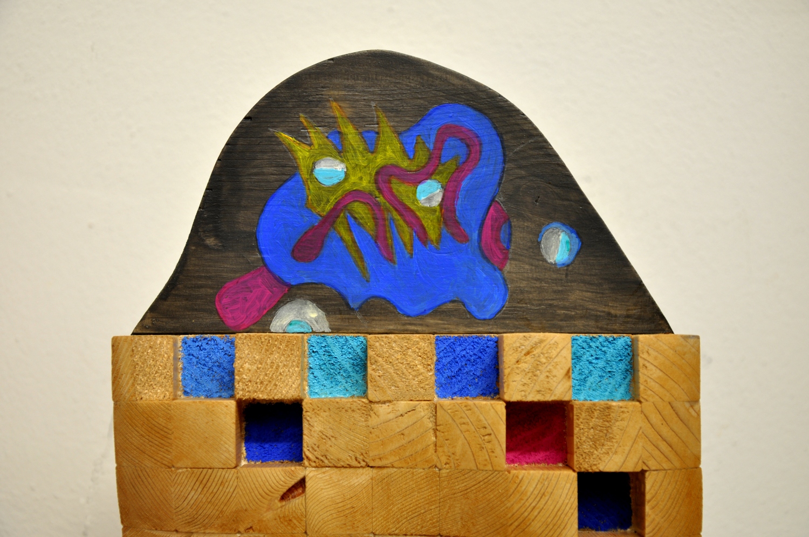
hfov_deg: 28.1
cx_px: 404
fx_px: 1616
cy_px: 268
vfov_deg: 18.9
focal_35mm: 72
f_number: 4.8
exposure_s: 1/8
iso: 200
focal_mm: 48
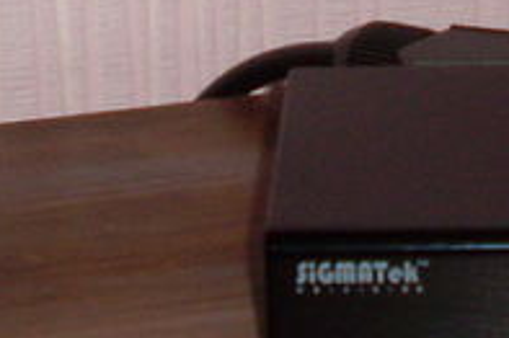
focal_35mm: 201
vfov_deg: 6.7
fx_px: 2839
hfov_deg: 10.1
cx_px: 646
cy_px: -243
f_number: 3
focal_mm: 6.3
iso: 100
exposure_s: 1/45
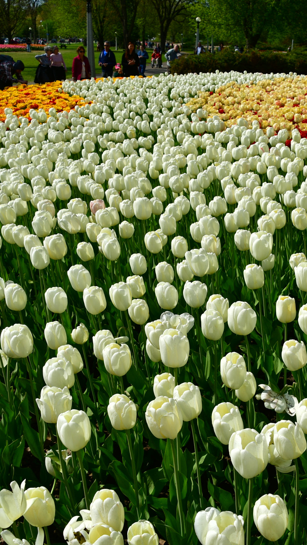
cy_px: 271
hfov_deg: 27.1
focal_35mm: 43
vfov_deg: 47.4
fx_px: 622
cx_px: 253
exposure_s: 1/80
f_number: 8
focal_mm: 18
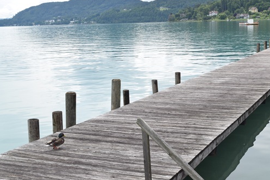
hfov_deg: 34.4
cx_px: 159
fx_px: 435
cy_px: 85
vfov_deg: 23.4
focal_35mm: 58
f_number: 10
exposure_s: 1/125
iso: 100
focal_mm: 32
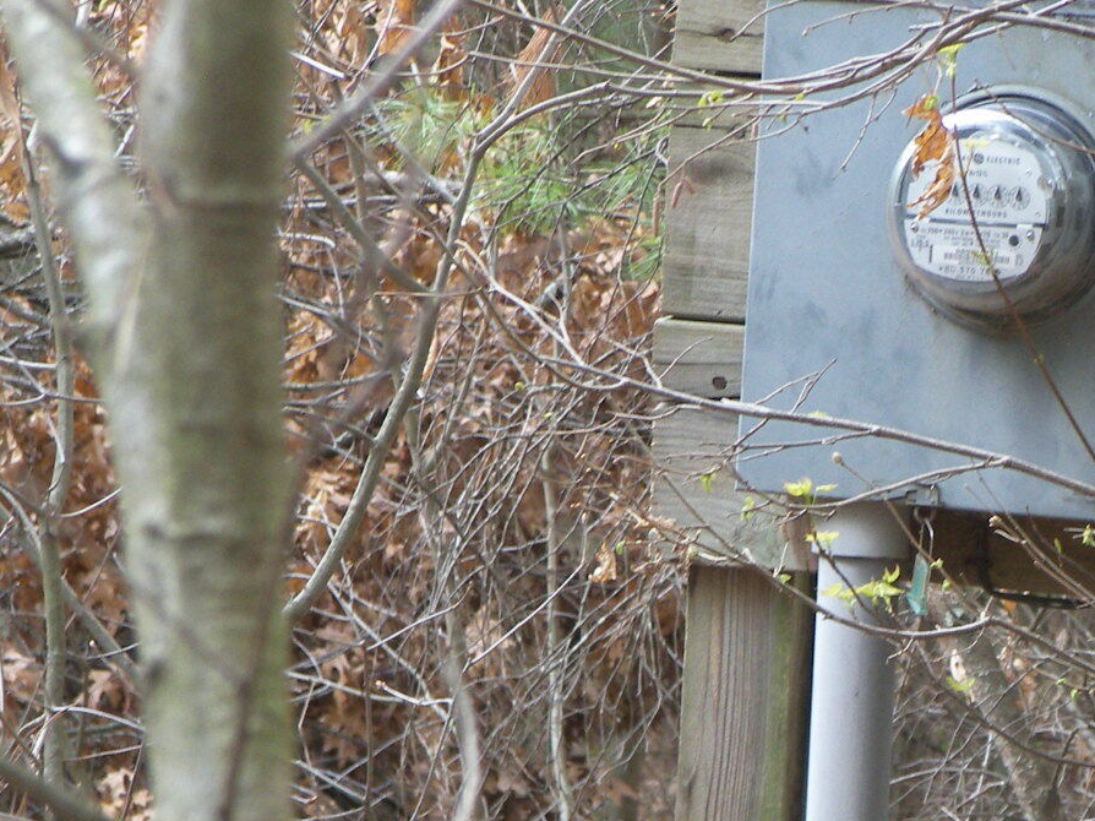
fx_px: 8191
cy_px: 549
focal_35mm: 259
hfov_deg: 7.6
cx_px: 1074
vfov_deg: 5.7
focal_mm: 23.8
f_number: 4
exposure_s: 1/30
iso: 100
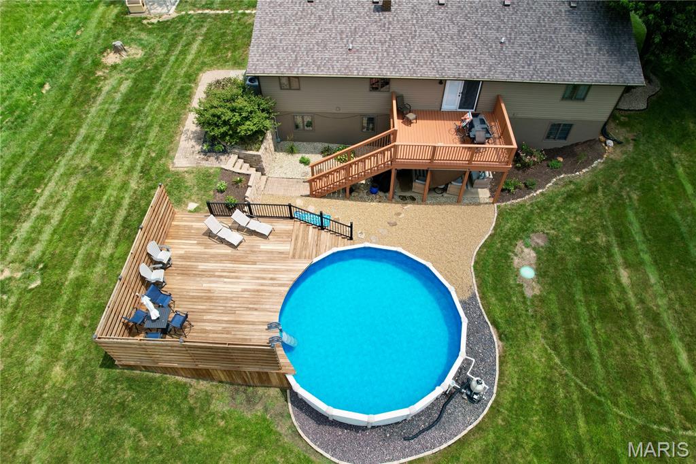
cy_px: 232
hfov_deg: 78.6
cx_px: 348
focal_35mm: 22
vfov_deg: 57.2
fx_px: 425
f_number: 2.8
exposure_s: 1/1500
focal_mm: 8.38
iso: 100
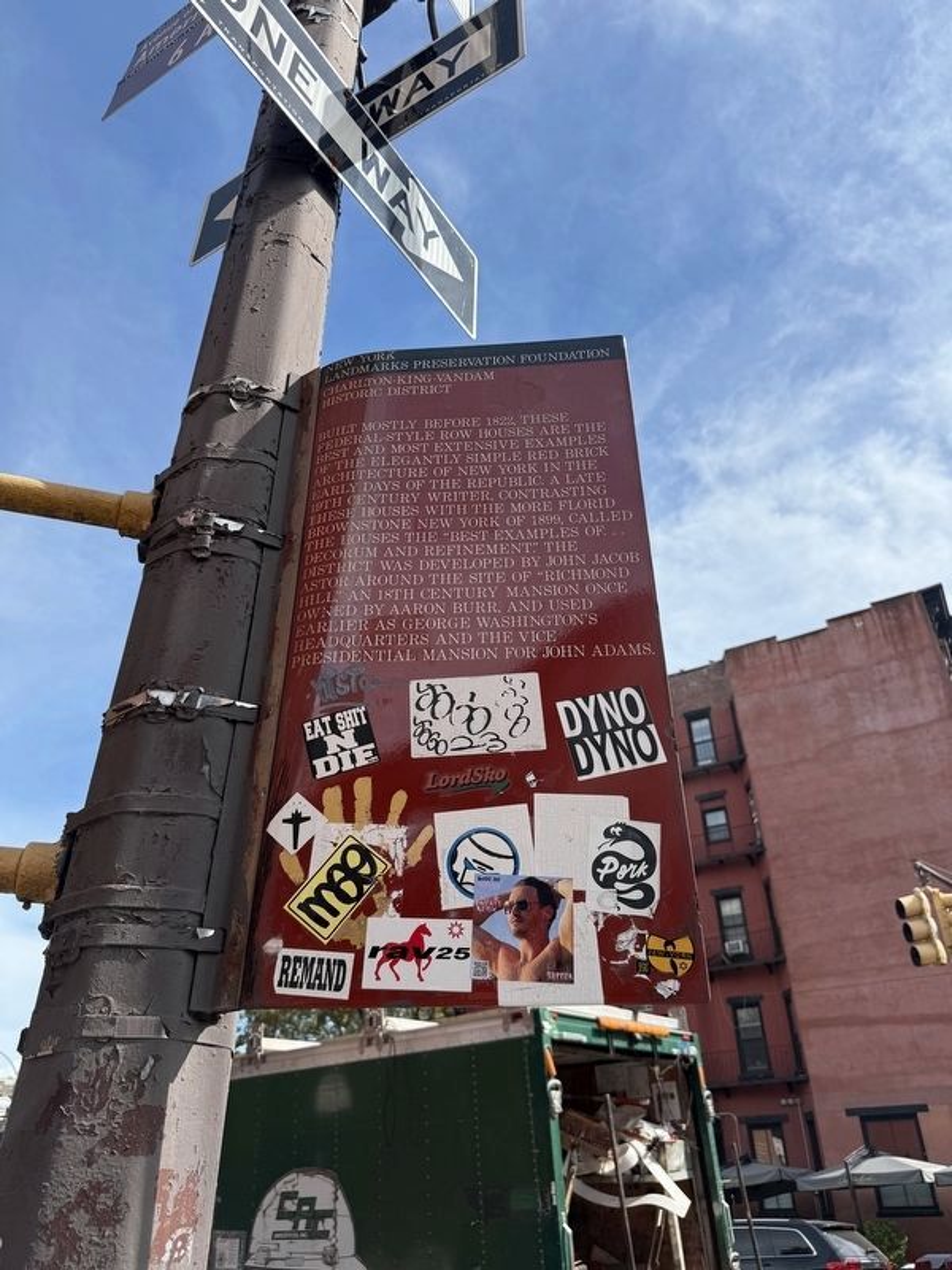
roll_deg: -0.7
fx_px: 880
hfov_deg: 56.8
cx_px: 476
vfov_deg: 71.6
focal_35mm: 24
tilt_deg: +31.8
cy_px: 635
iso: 80
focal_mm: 6.76
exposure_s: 1/3584
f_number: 1.78
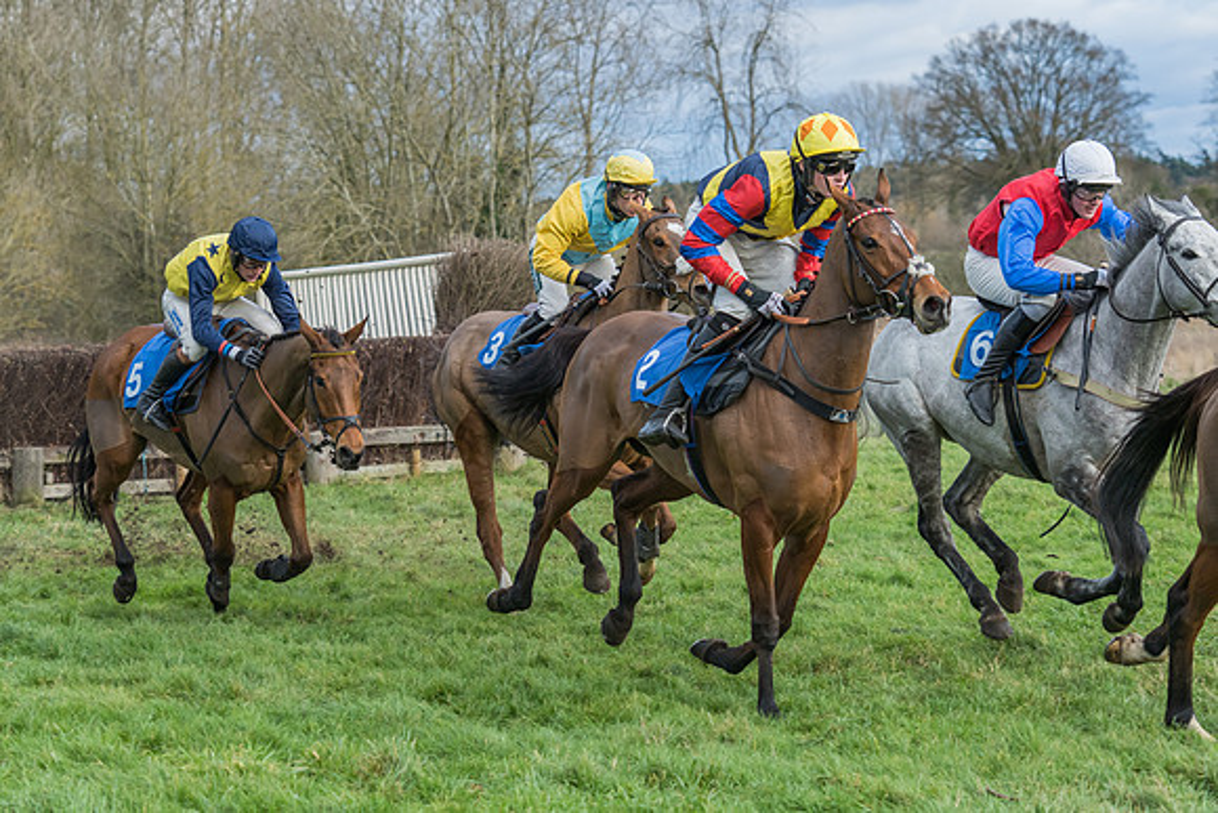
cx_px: 647
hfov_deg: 22.5
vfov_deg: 15.1
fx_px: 3064
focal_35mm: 91
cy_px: 400
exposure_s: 1/1000
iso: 800
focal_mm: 70
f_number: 4
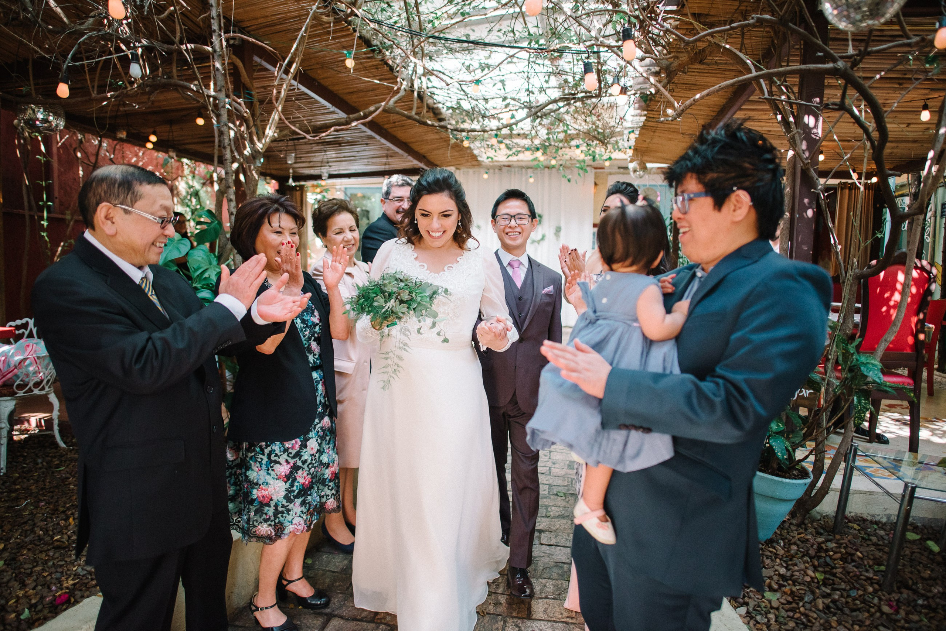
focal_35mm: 20
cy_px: 316
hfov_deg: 84.0
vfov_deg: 62.0
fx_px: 526
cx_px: 473
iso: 800
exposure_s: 1/640
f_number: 1.8
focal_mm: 20
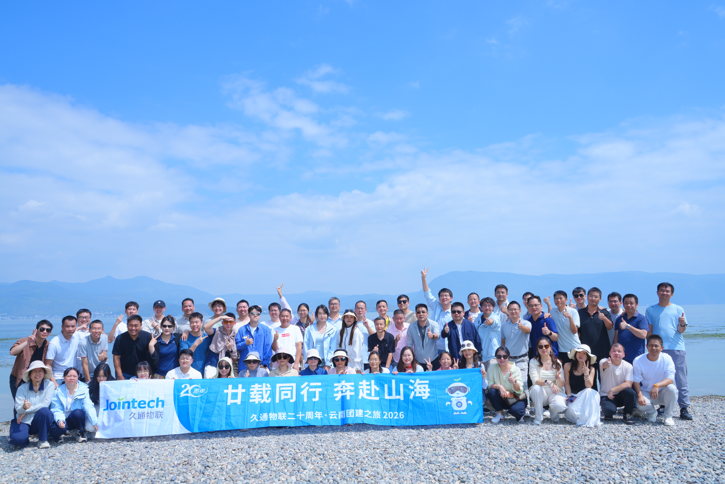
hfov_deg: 65.5
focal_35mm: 28
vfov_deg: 46.4
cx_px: 362
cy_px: 242
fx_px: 564
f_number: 13
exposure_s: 1/200
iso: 160
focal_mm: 28
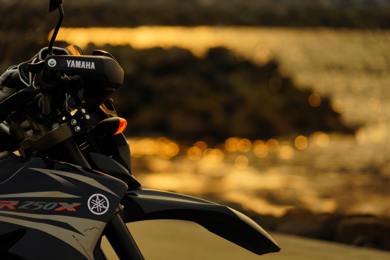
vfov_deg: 5.7
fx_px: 2601
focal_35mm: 240
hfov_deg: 8.6
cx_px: 195
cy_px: 130
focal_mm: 240
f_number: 6.3
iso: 100
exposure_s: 1/400
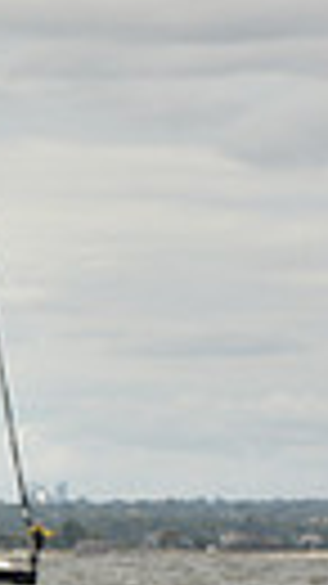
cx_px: -953
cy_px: 488
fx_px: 7973
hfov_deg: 2.3
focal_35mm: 515
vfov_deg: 4.2
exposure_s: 1/800
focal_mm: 110
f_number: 9
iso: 250
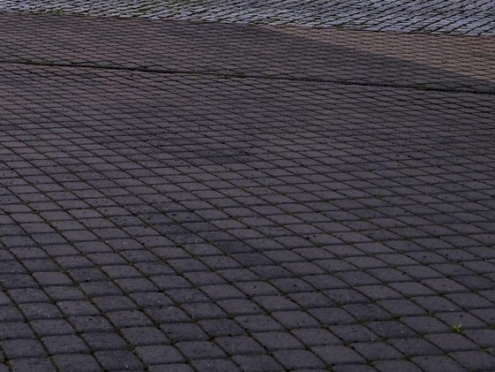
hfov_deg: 18.2
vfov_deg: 12.9
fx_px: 1530
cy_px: -227
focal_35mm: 107
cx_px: 78
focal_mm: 37.6
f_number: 5.6
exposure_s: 1/15
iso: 100
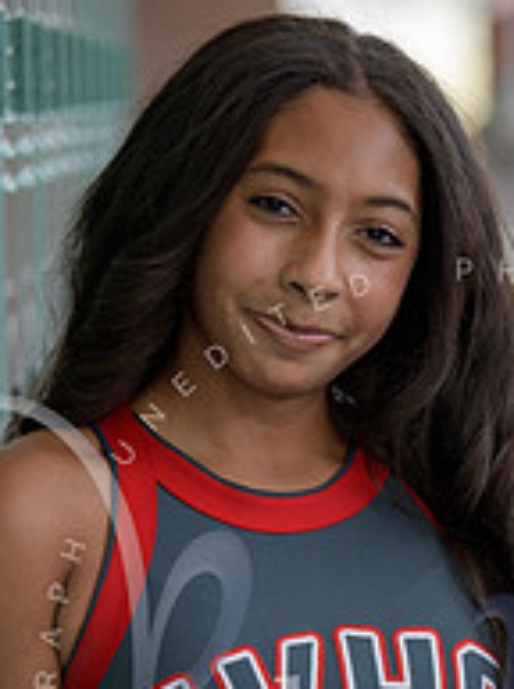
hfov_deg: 5.4
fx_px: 5443
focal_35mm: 274
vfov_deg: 7.2
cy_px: 696
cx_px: 414
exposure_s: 1/125
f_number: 2.8
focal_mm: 122
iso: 250
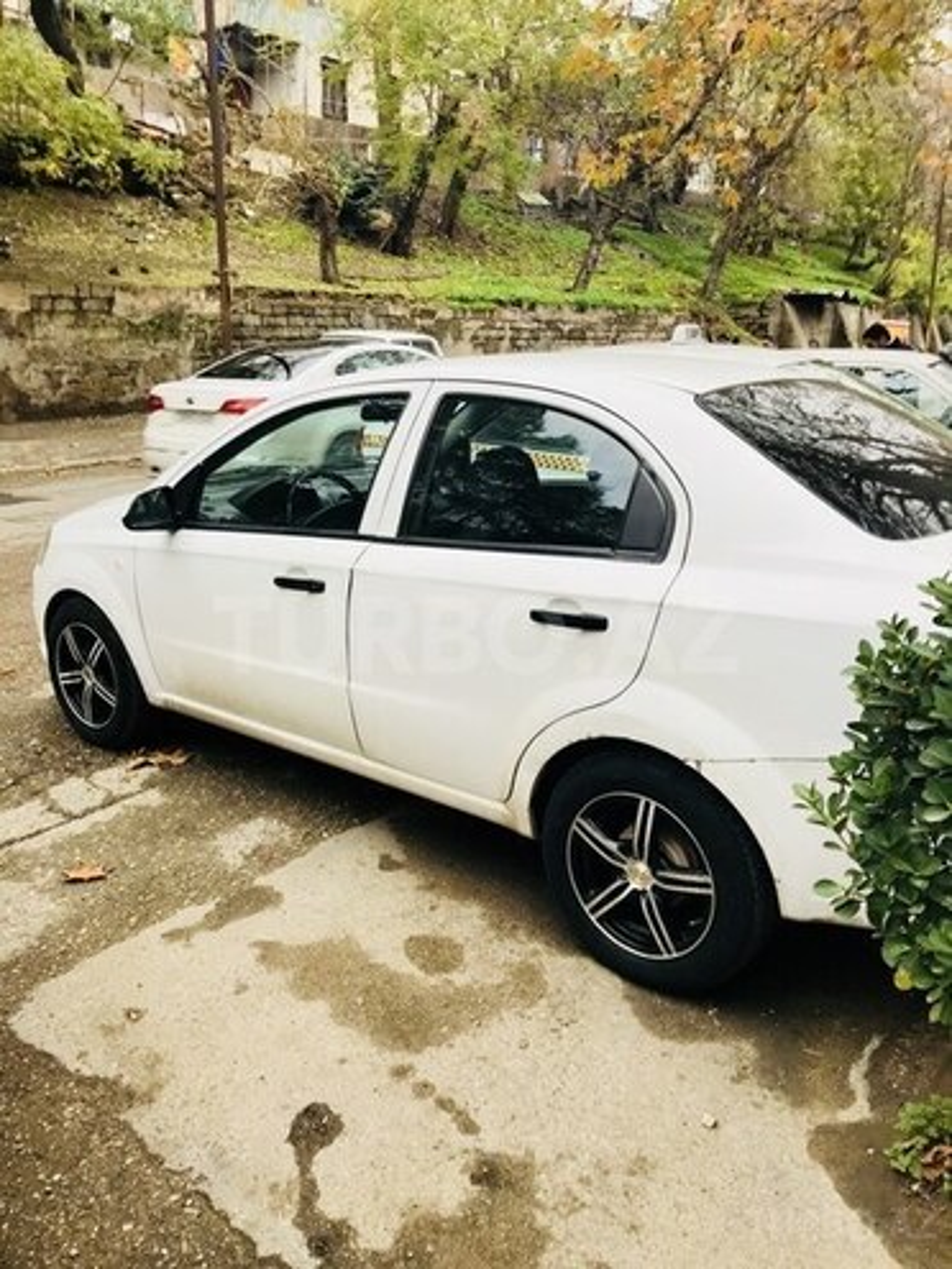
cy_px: 634
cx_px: 476
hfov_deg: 49.7
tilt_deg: -13.3
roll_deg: +0.4
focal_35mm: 28
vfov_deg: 63.4
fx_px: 1027
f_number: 1.8
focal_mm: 3.99
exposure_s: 1/109
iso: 20
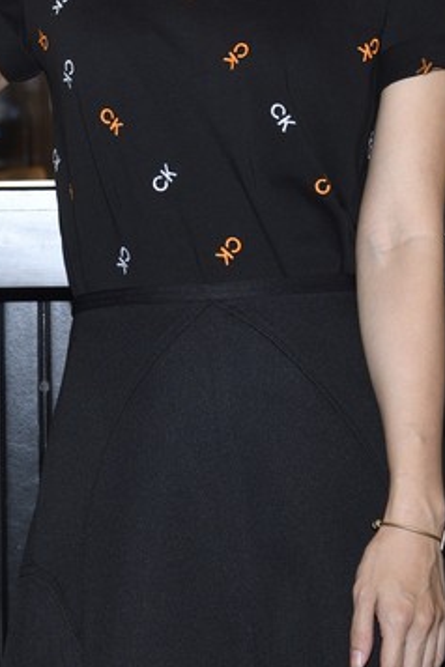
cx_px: 47
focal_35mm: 215
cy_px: 35
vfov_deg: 9.5
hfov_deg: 6.4
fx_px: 3986
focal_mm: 75
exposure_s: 1/50
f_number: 5.6
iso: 800
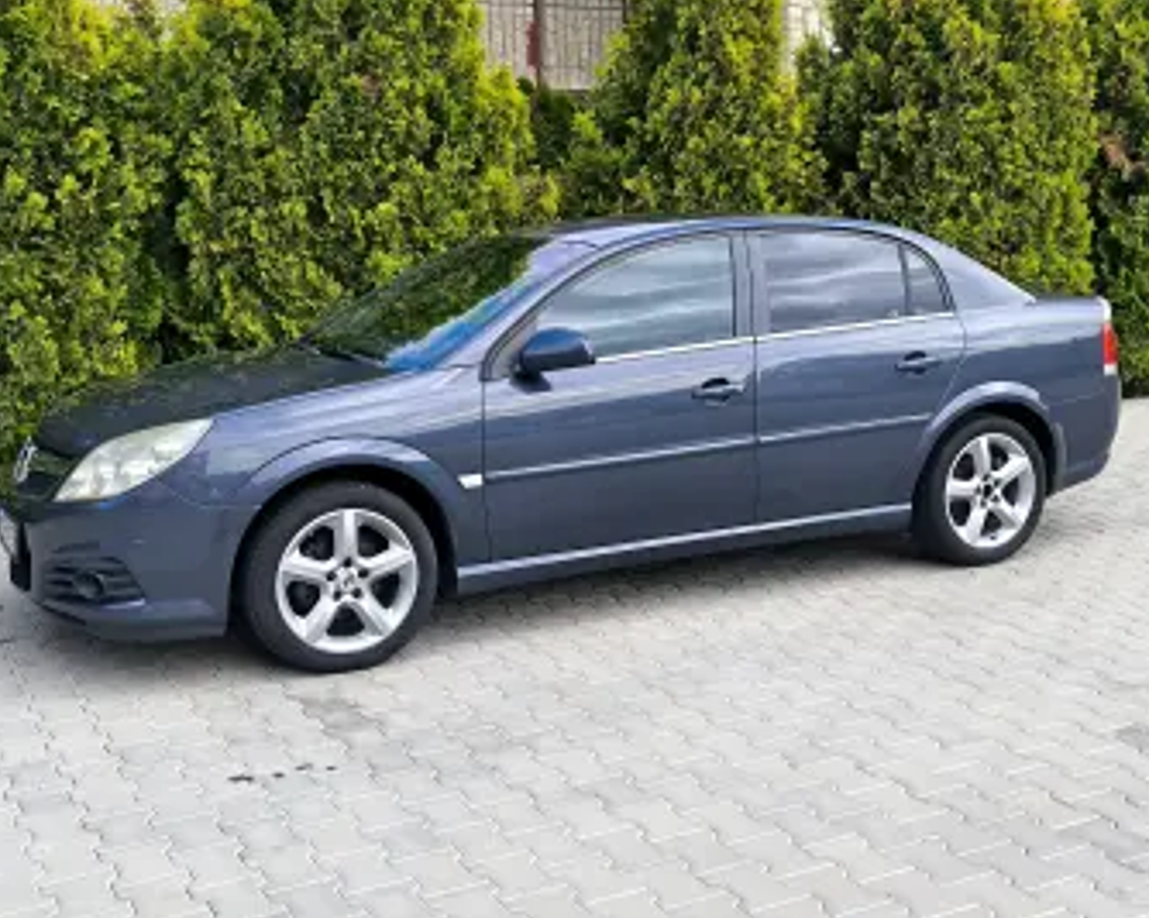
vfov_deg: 37.3
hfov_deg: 45.8
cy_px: 457
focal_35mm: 40
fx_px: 1360
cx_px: 581
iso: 50
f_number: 1.9
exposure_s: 1/480
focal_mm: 6.92
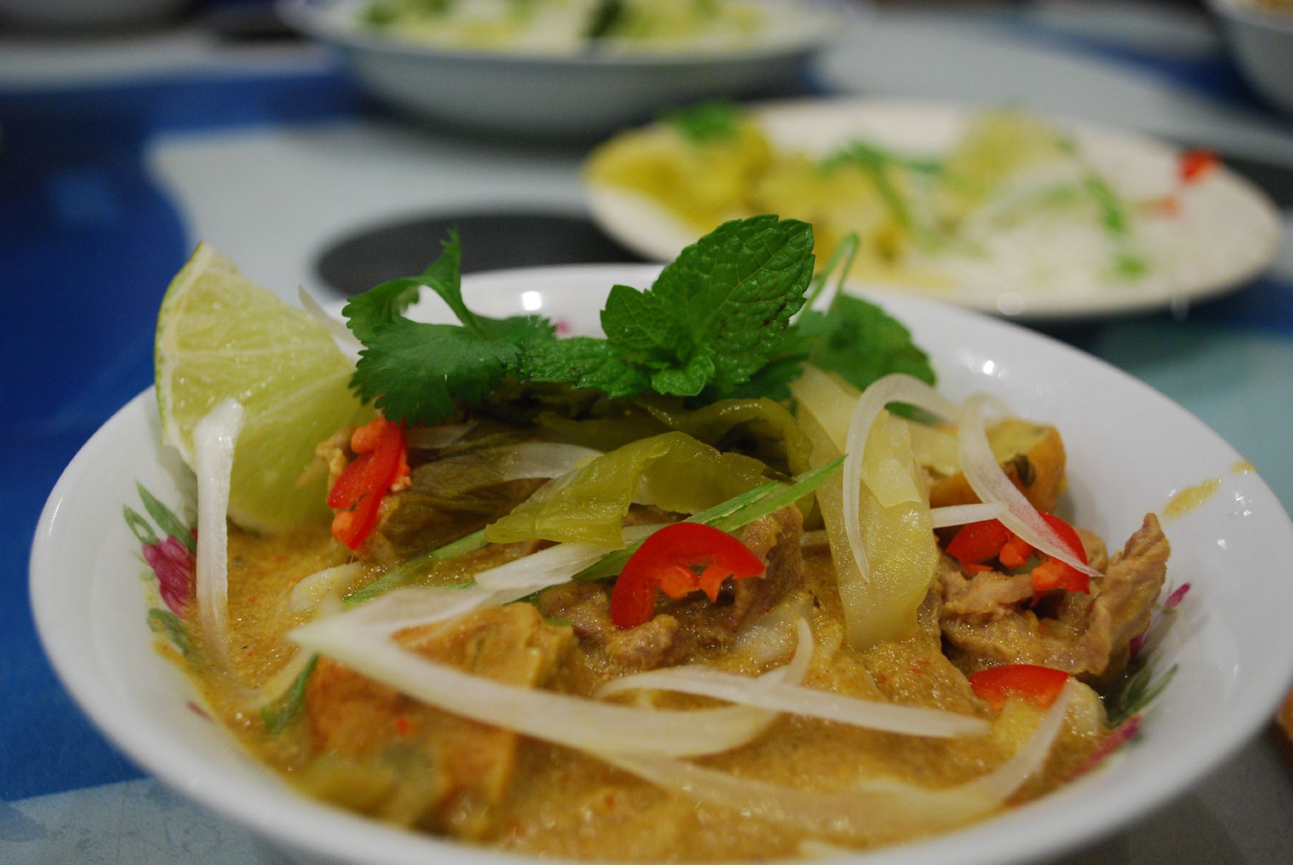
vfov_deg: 34.3
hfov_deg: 49.5
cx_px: 646
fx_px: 1402
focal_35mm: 39
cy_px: 432
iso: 800
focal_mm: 26
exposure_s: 1/15
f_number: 4.5
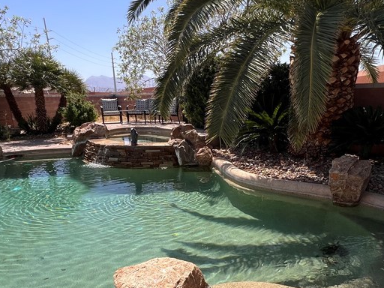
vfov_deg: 52.2
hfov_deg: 67.1
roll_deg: +0.2
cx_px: 214
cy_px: 189
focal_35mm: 26
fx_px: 288
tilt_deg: -16.6
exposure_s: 1/1107
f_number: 1.8
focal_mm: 1.57
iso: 32
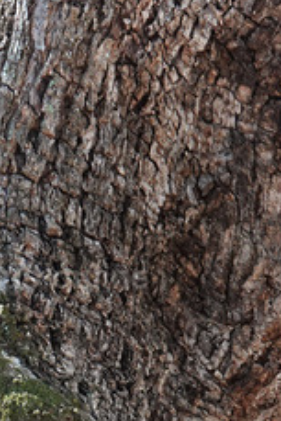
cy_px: 752
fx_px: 4968
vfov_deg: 4.8
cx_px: 38
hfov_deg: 3.2
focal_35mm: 425
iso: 400
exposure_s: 1/100
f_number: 3.5
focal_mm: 34.68
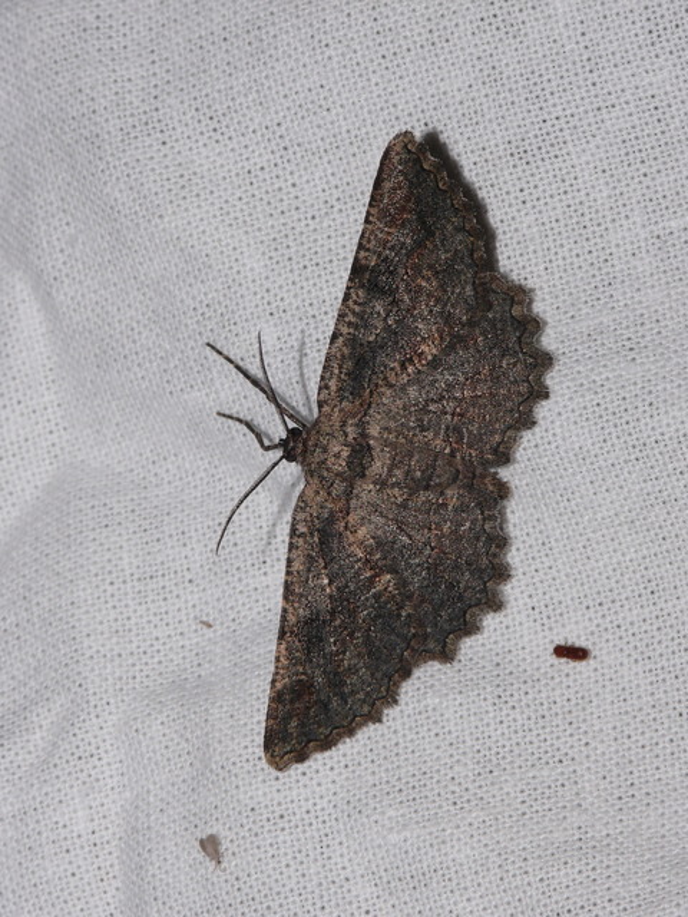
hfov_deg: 7.8
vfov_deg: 10.4
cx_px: 344
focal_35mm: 191
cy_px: 458
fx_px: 5062
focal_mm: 40.3
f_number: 11
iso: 100
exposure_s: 1/640
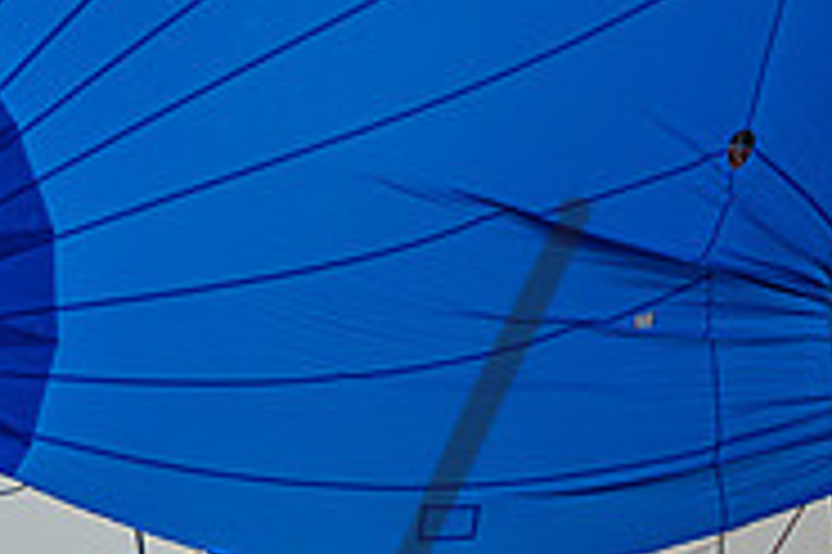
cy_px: 661
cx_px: 573
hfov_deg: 3.3
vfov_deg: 2.2
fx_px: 14454
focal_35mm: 626
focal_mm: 145
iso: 400
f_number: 8
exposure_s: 1/2500
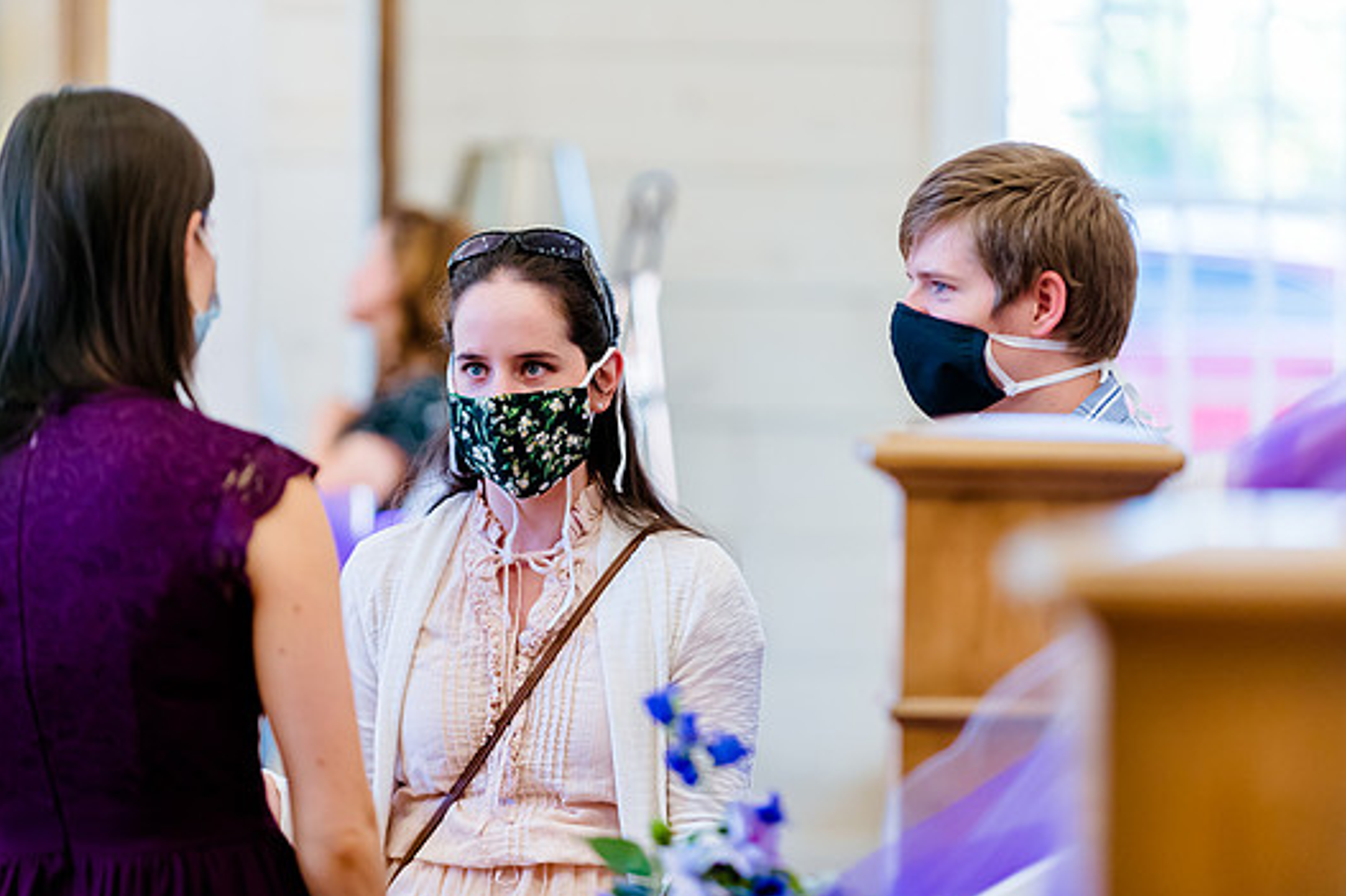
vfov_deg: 7.8
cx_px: 616
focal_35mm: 176
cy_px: 447
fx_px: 6578
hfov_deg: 11.7
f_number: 2.8
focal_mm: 160
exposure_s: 1/400
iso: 2000
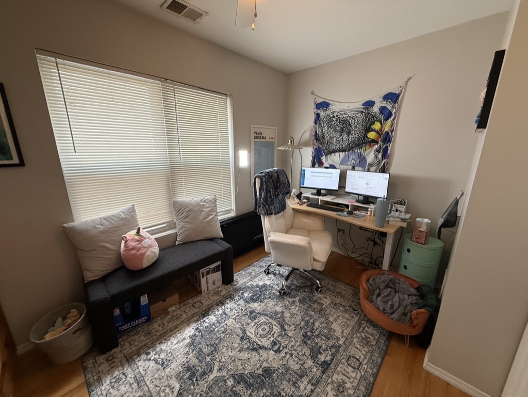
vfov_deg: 85.7
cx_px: 264
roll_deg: -0.3
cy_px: 198
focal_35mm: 14
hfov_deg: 102.0
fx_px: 214
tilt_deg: -14.2
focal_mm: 2.22
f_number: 2.2
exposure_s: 1/60
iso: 250
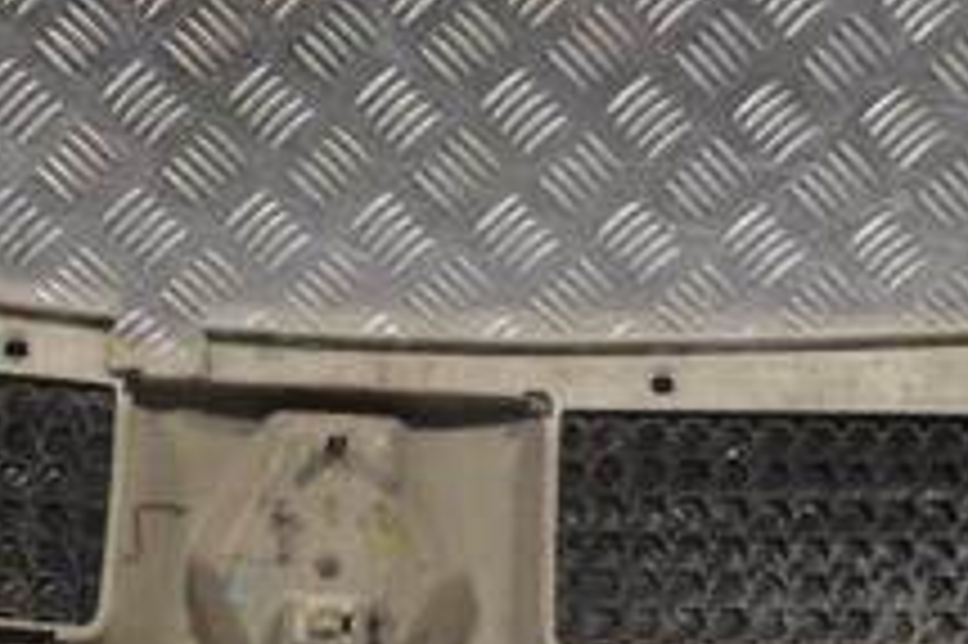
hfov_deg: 22.0
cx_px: 302
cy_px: 302
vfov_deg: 14.8
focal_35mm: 92
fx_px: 2472
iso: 100
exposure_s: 1/40
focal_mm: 22
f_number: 4
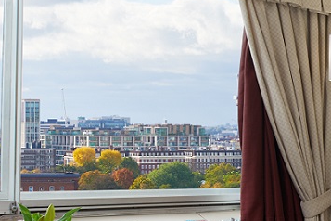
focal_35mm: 73
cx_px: 435
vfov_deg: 18.4
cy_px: 198
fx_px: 671
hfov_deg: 24.1
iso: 100
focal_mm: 20
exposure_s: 3
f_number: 11
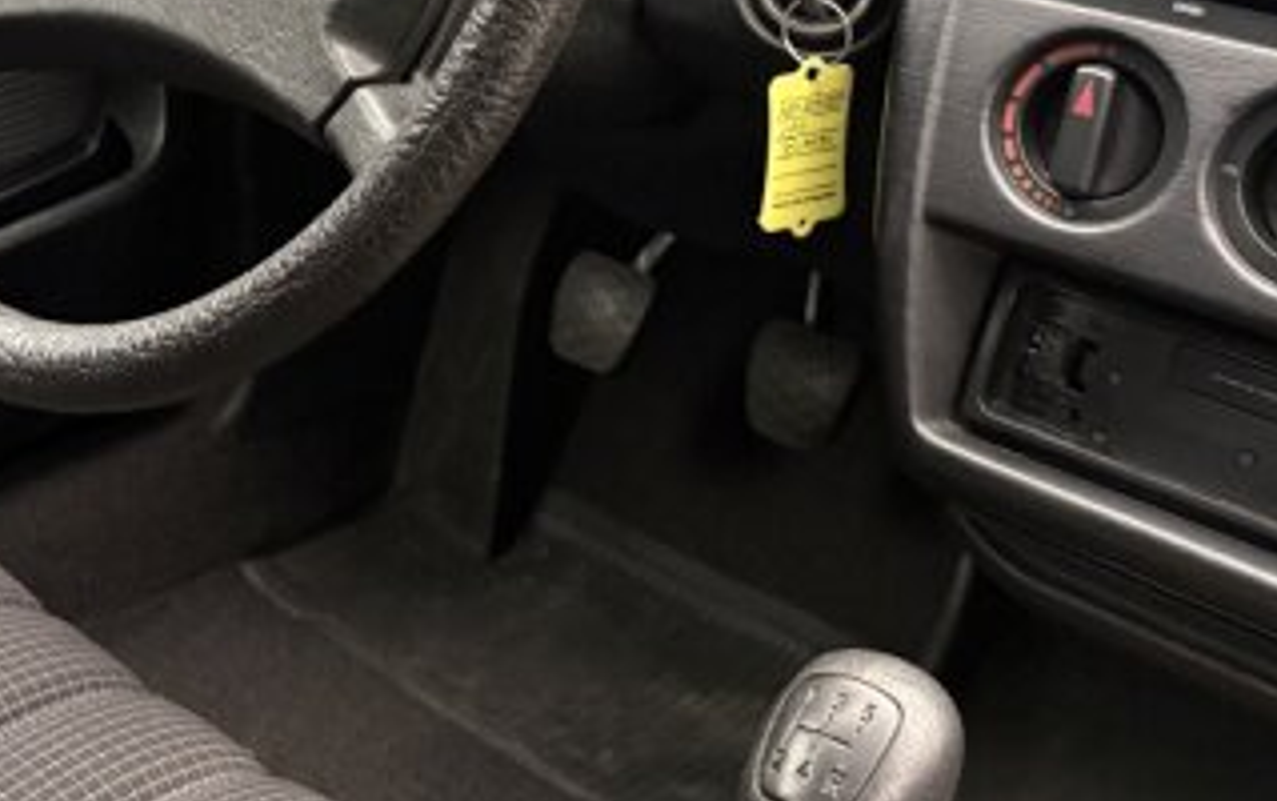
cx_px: 356
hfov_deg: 38.7
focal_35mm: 51
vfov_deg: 23.9
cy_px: -64
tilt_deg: -13.1
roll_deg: -2.3
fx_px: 1776
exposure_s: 1/33
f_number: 1.78
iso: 640
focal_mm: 6.76
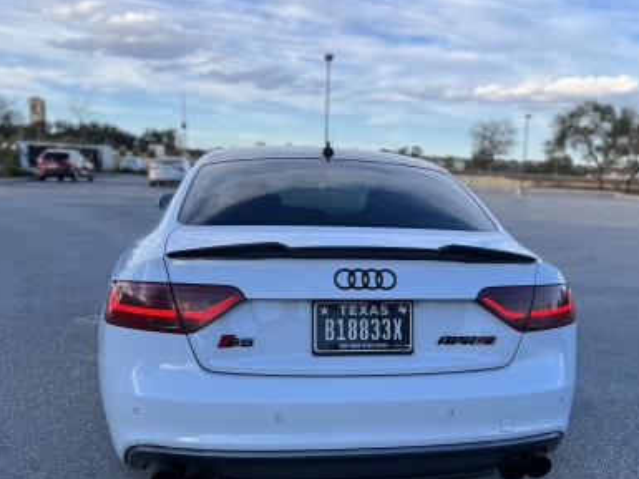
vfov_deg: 41.4
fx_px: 628
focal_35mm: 34
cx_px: 365
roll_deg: -2.0
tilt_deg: -11.6
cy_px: 308
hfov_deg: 53.7
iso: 50
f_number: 1.5
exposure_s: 1/982
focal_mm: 5.7
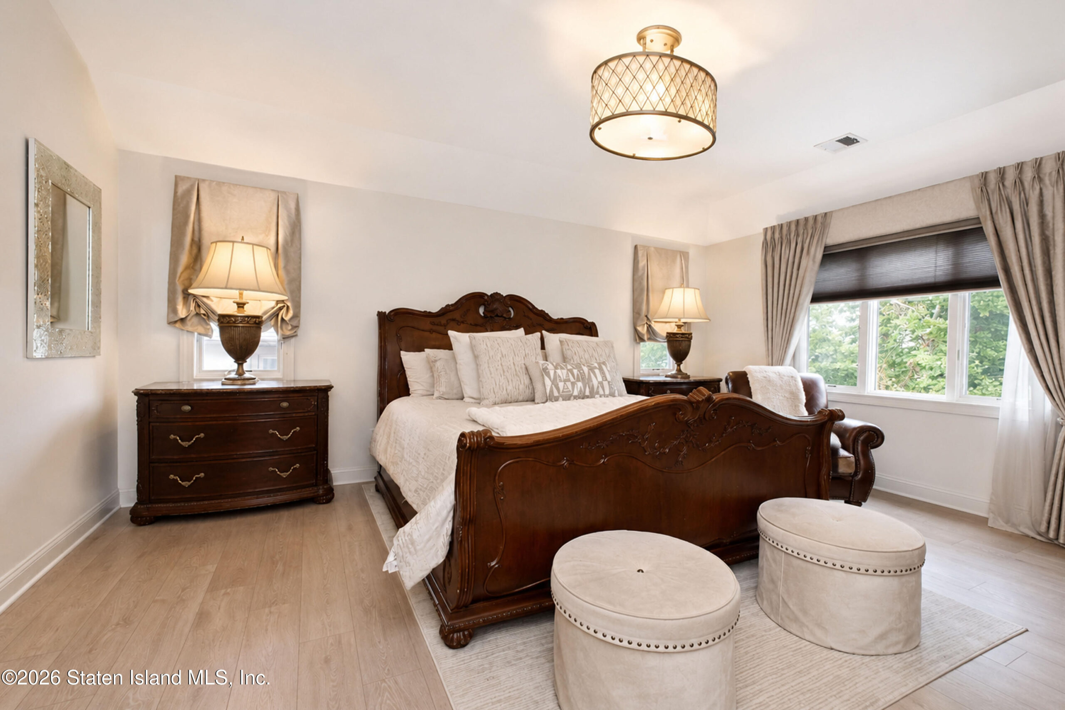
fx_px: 444
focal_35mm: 15
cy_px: 355
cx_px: 532
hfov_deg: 100.4
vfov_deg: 77.3
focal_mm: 10
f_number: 8
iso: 2000
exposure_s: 1/60
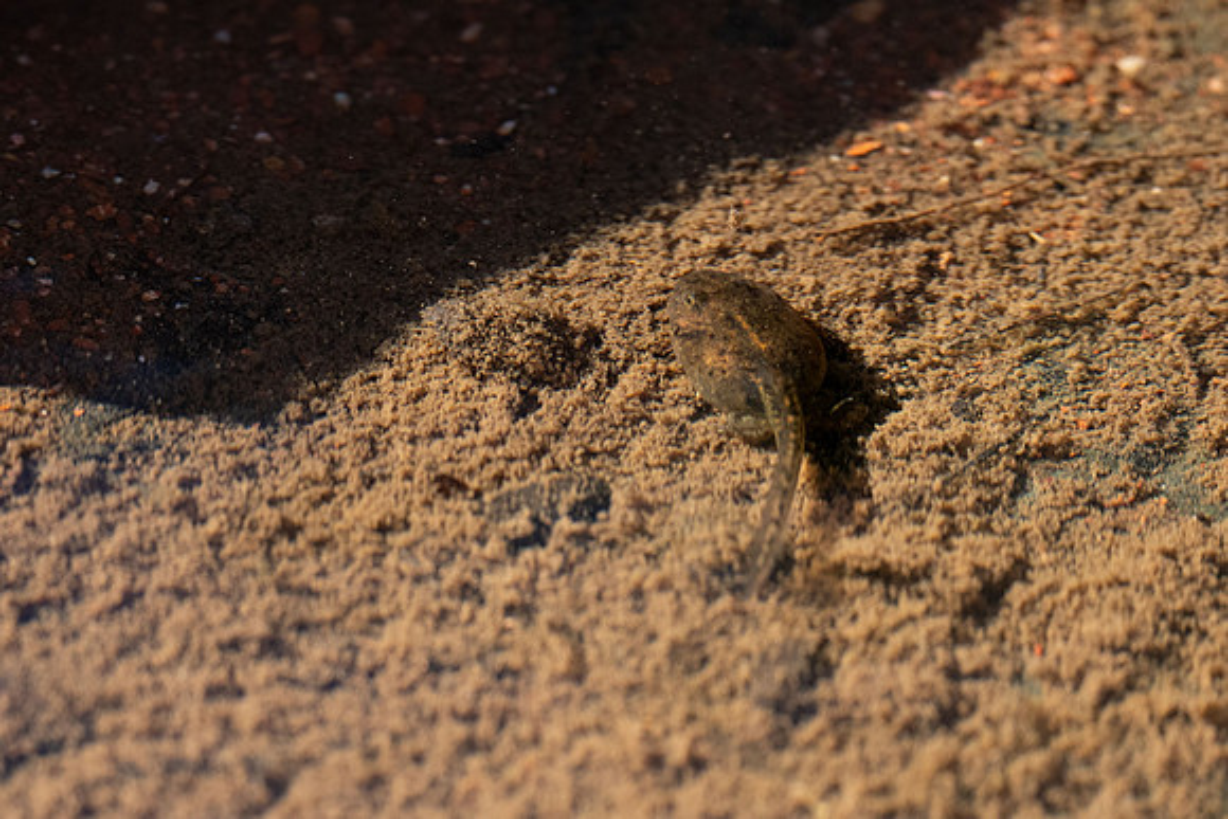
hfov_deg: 2.5
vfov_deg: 1.7
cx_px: 538
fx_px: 27819
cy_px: 601
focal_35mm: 815
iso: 1250
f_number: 5.6
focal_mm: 500
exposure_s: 1/1000
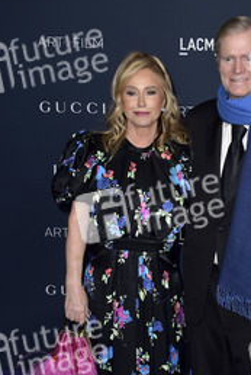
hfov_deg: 20.8
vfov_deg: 30.4
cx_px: 192
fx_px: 677
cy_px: 282
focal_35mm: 65
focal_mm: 42
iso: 500
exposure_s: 1/250
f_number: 6.3
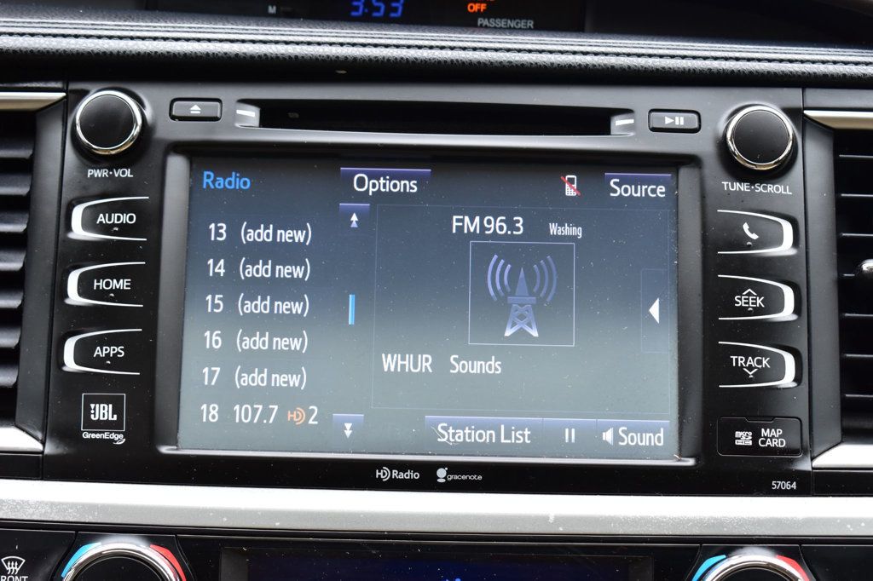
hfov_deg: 29.3
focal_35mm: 69
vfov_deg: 19.7
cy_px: 290
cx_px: 436
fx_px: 1673
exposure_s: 1/50
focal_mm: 46
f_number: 8
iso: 400
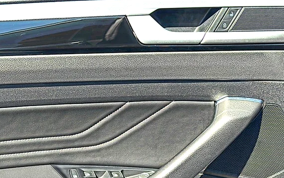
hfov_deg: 29.3
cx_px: 154
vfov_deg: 18.5
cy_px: 130
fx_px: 542
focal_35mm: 70
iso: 64
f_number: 1.78
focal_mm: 6.86
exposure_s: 1/522
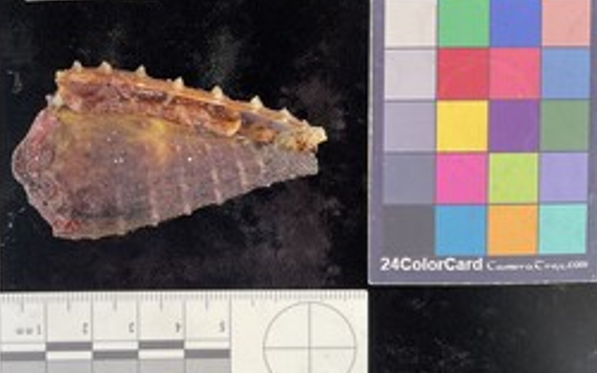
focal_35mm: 43
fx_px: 699
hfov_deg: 45.6
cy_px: 152
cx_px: 201
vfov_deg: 29.8
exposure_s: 1/60
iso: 40
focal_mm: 3
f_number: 1.8
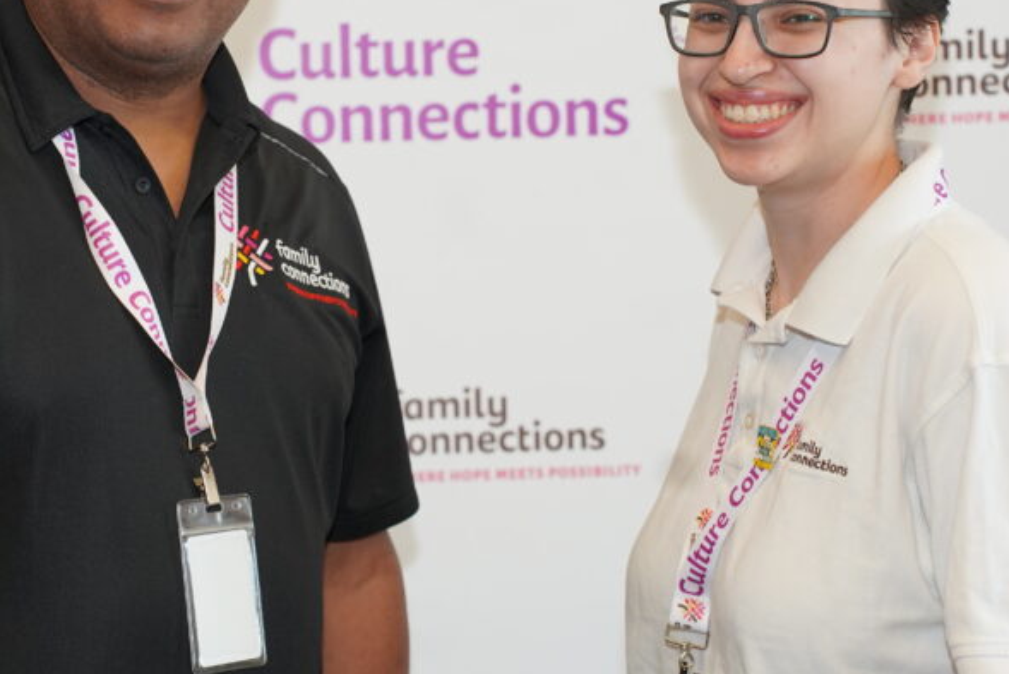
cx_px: 409
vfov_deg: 10.8
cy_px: 234
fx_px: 3560
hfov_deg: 16.1
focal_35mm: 127
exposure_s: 1/160
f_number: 4
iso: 1000
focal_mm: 73
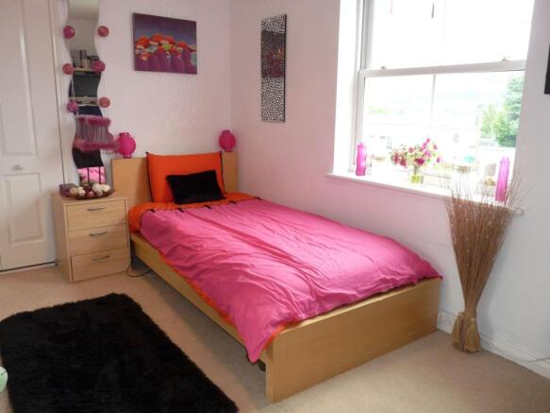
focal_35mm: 27
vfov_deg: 51.3
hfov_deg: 65.3
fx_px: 429
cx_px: 275
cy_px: 206
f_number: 2.8
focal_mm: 4.8
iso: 100
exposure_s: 1/40
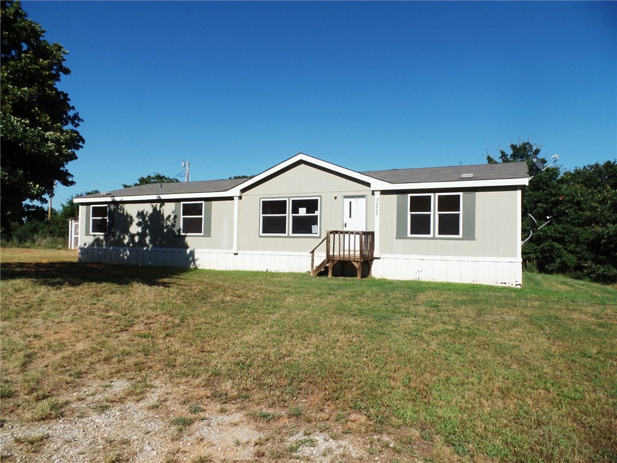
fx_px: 410
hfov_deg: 73.9
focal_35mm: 23
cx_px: 308
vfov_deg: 58.9
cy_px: 232
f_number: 3.5
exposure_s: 1/1500
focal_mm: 4.1
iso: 80
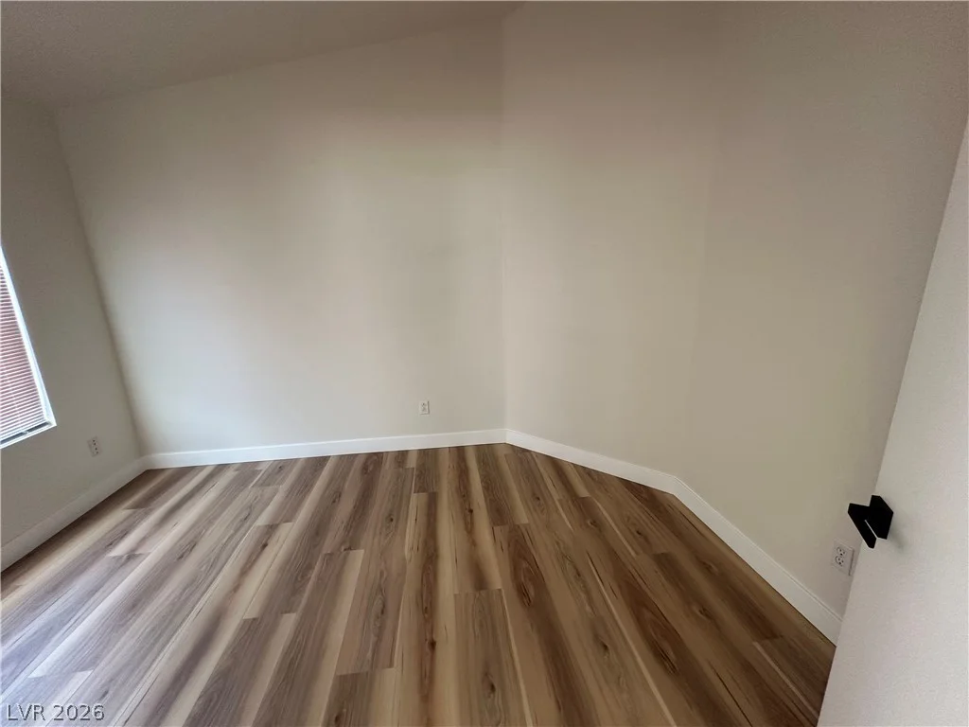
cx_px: 484
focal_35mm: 14
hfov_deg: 102.1
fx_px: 392
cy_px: 364
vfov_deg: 85.7
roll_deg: +1.6
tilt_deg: -13.6
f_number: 2.2
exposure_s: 1/99
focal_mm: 2.22
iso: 250
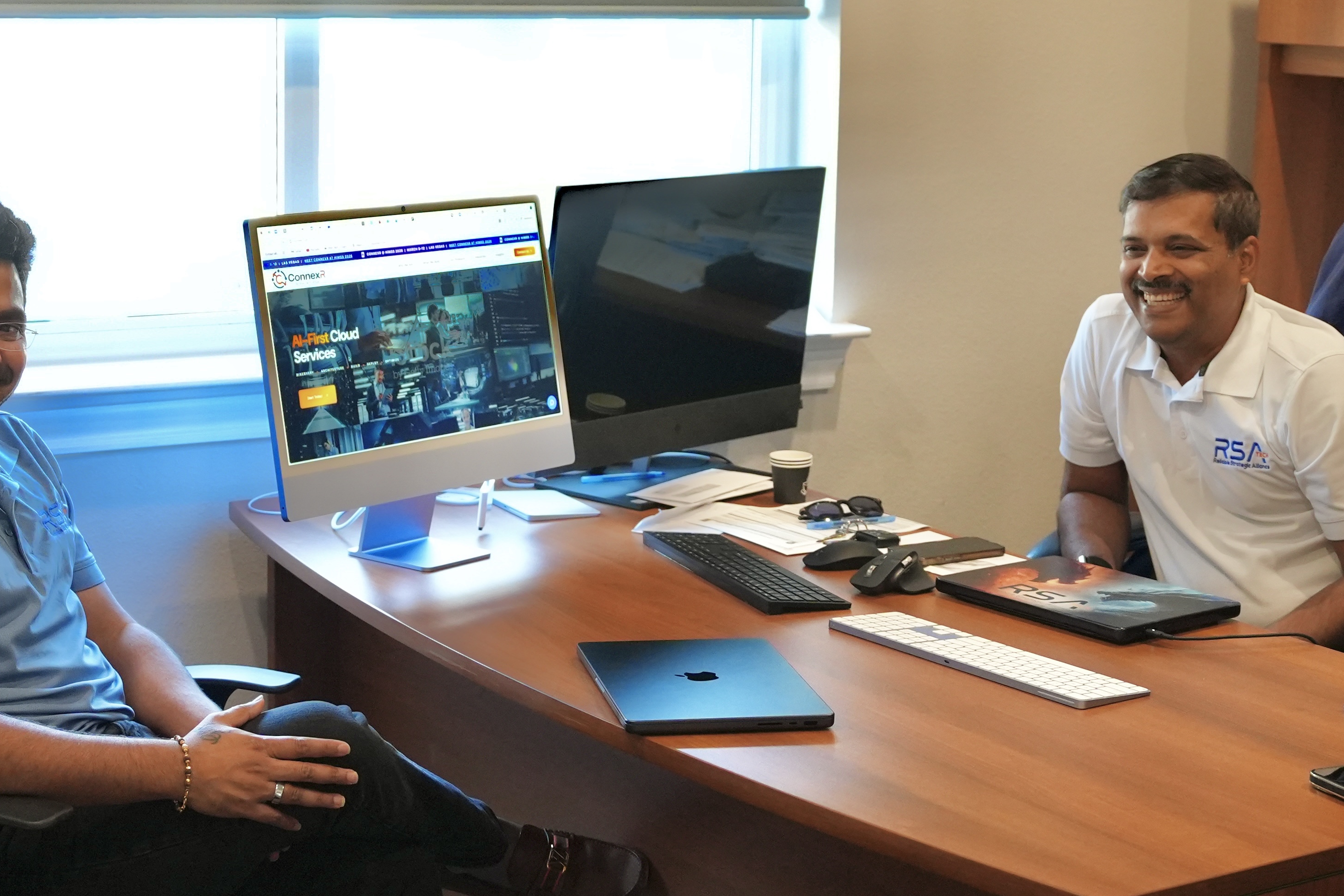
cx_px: 627
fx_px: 2688
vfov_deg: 18.9
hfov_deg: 28.1
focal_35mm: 72
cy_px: 407
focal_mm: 30
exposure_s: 1/250
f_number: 2.8
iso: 2500
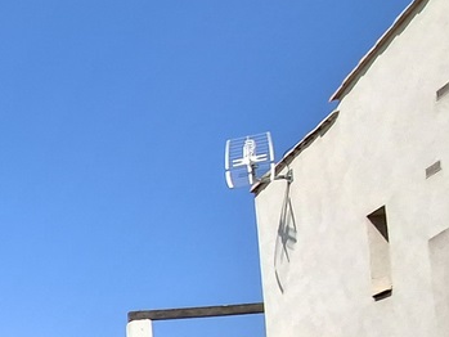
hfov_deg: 21.5
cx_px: -318
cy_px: 424
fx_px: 856
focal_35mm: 66
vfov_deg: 20.5
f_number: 2.2
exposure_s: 1/1681
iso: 40
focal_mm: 1.64
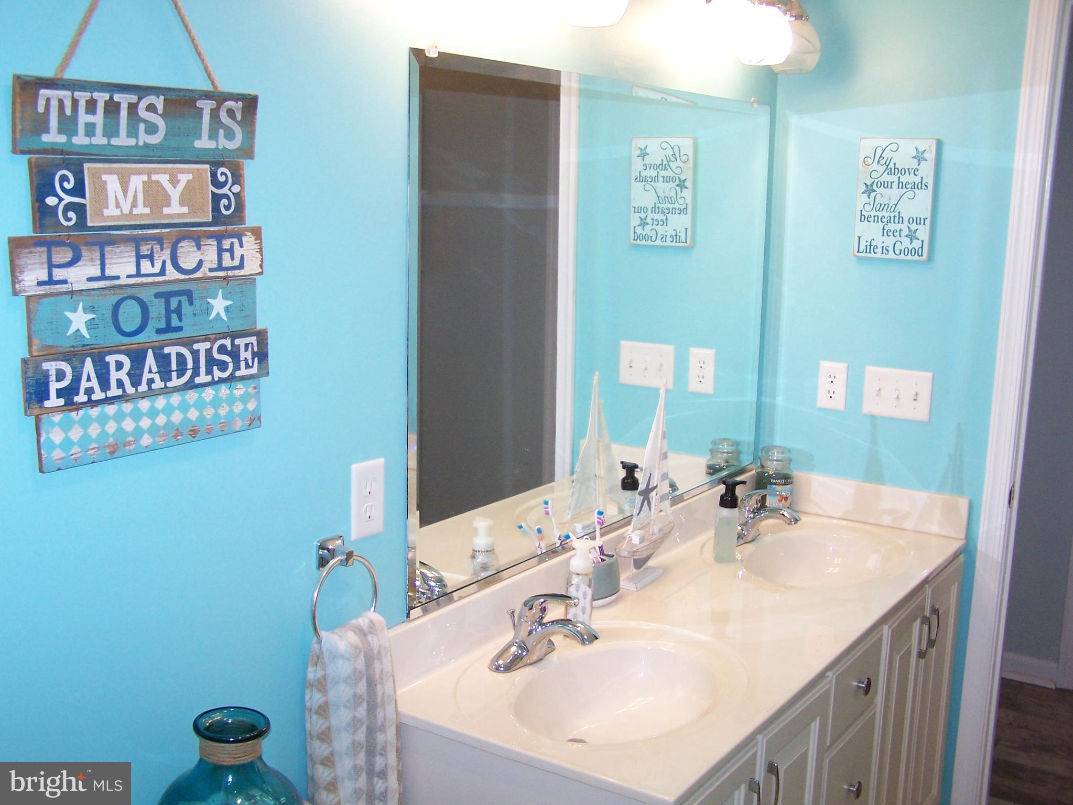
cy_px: 402
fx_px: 1178
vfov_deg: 37.7
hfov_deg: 49.0
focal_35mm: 38
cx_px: 536
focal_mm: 6.3
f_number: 2.8
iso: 140
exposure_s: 1/90
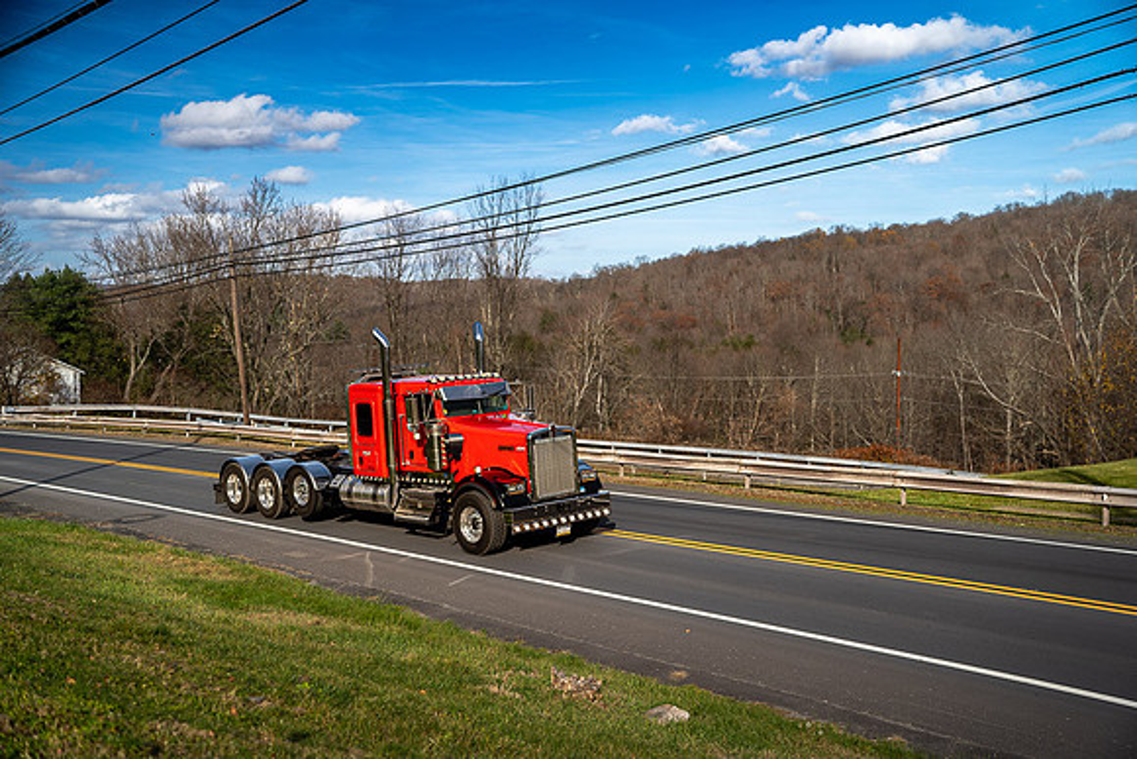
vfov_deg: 35.1
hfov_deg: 50.7
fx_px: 1200
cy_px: 380
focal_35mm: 38
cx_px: 568
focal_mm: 38
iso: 125
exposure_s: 1/160
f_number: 2.2
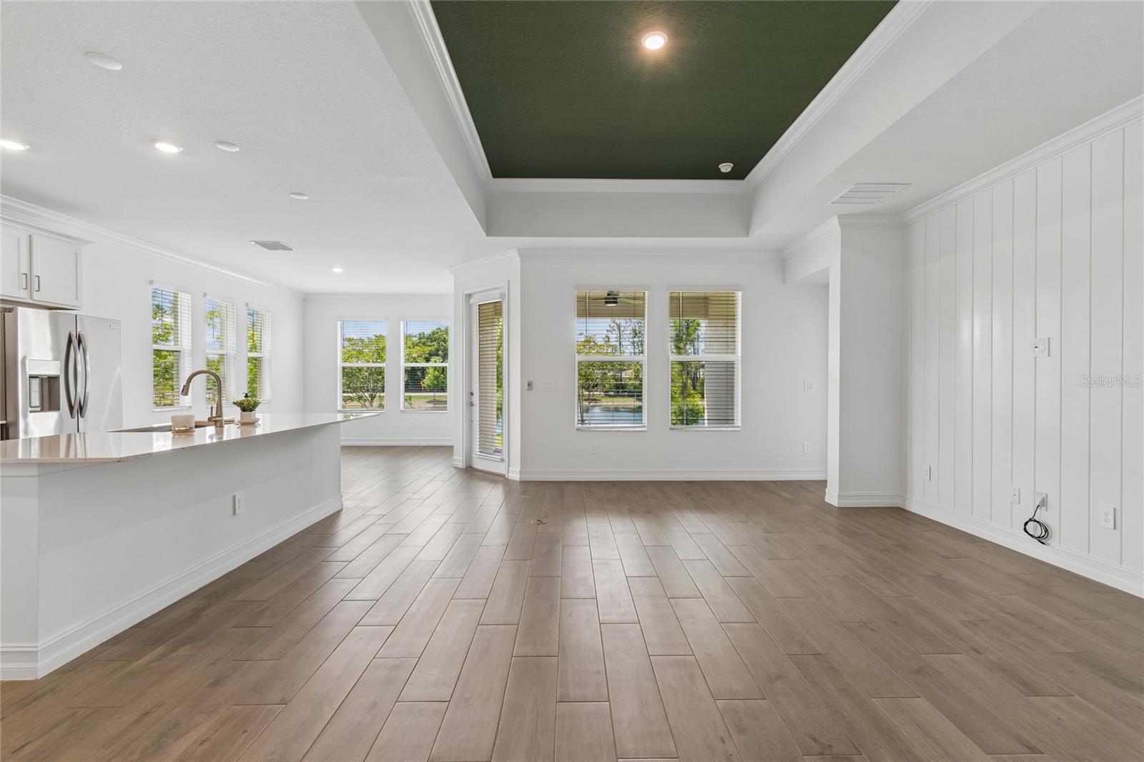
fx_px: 477
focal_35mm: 15
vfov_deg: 77.3
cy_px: 381
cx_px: 572
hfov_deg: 100.4
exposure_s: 1/4
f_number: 7.1
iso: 100
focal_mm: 10
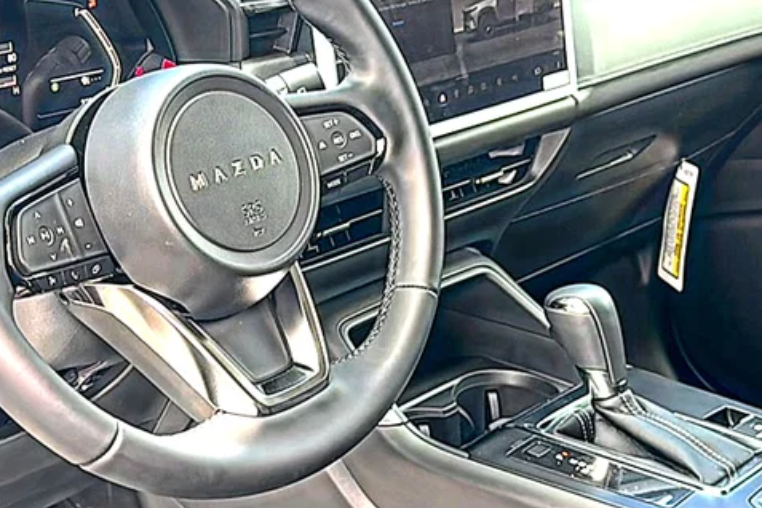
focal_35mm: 58
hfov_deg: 34.5
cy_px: 228
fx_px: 1228
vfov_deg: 23.4
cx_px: 375
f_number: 1.78
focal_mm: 6.86
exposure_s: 1/173
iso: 80
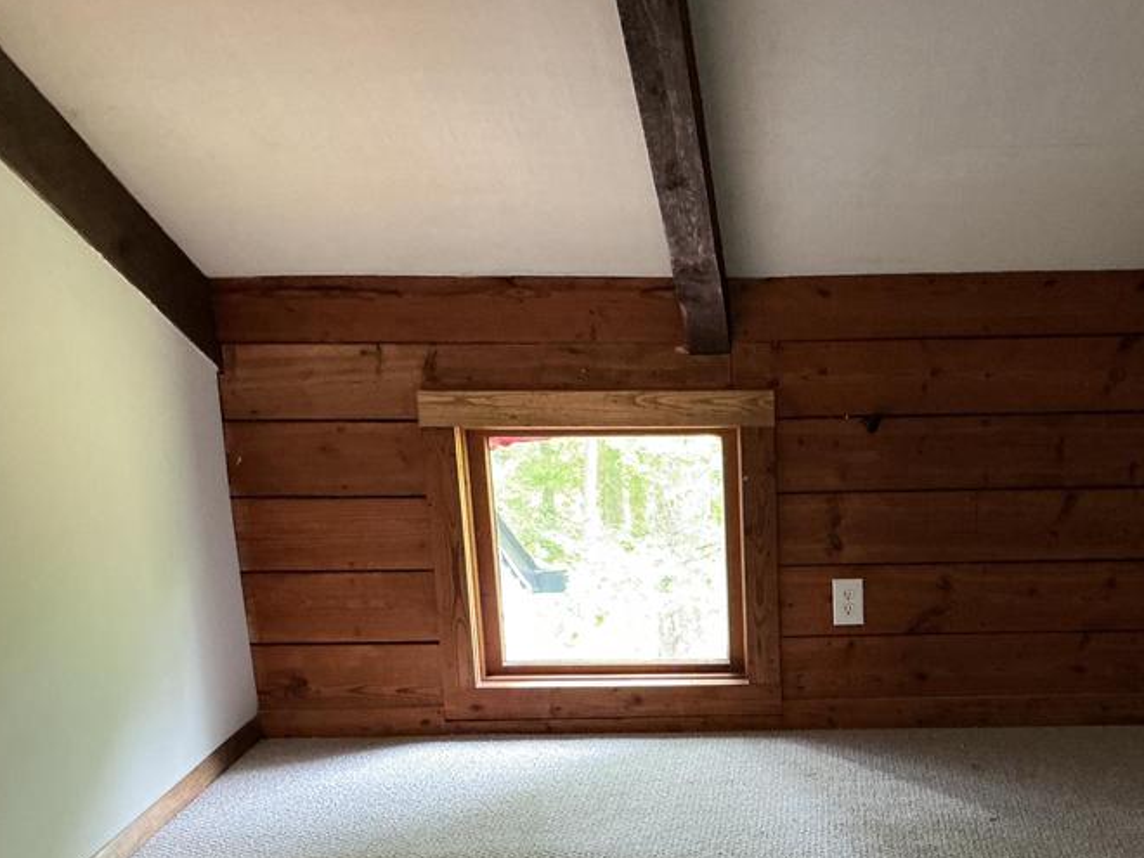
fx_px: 1487
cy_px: 645
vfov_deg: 31.6
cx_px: 839
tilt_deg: -16.6
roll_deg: +0.4
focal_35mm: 45
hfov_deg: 41.0
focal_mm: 3
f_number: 1.8
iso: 250
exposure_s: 1/25
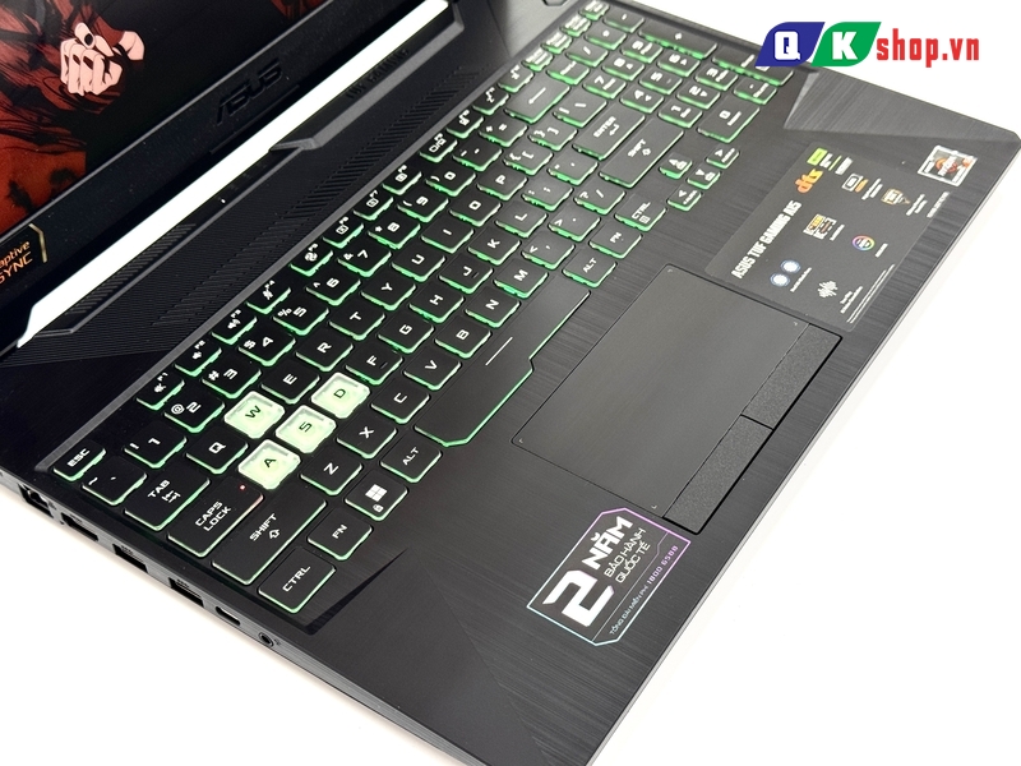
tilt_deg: -46.9
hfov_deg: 39.7
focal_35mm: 48
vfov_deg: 30.3
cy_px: 383
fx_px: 1416
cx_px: 510
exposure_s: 1/50
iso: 100
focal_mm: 6.76
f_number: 1.78
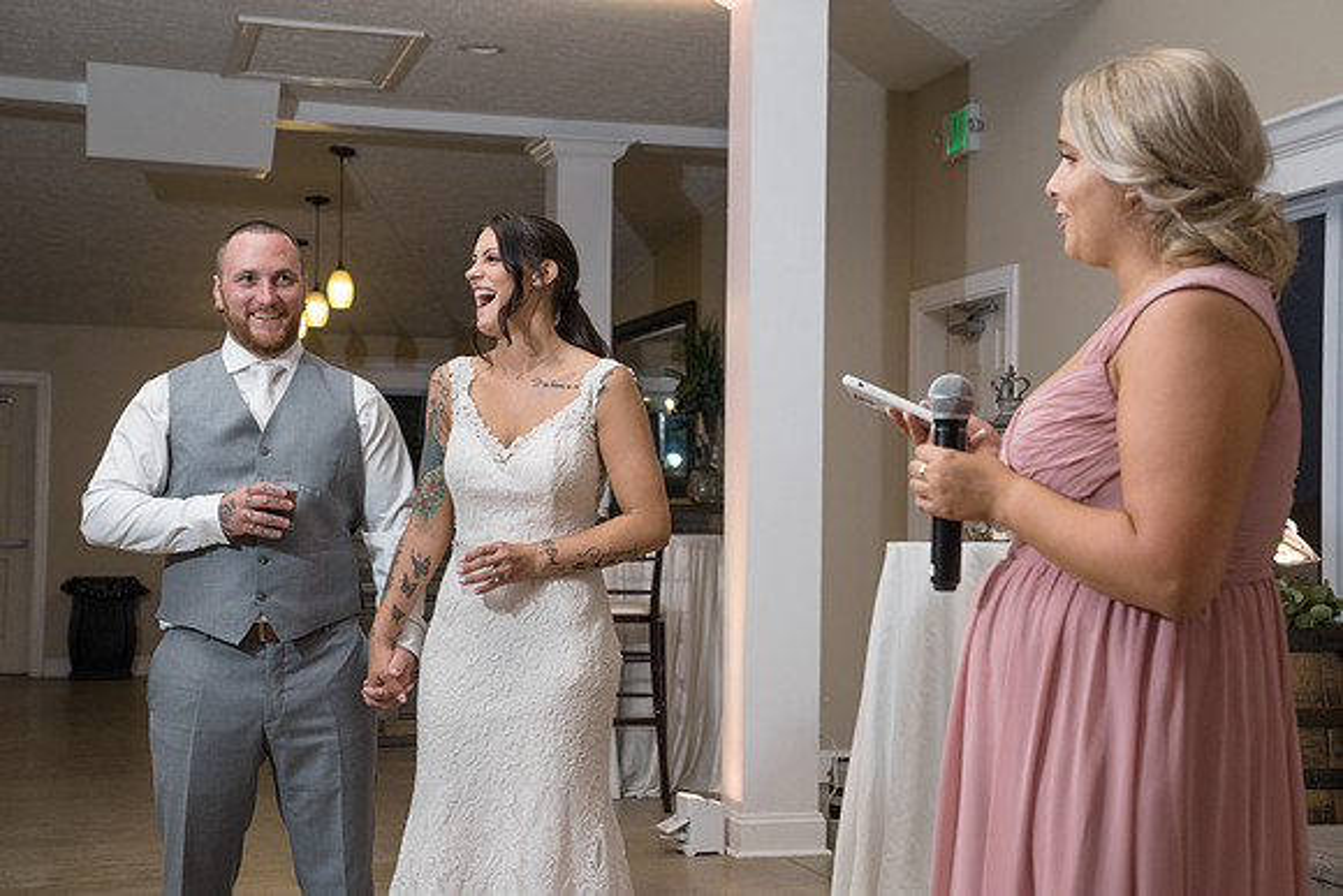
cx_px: 672
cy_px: 448
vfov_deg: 22.6
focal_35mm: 60
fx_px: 2239
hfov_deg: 33.4
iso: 2000
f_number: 5.6
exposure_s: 1/200
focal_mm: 60
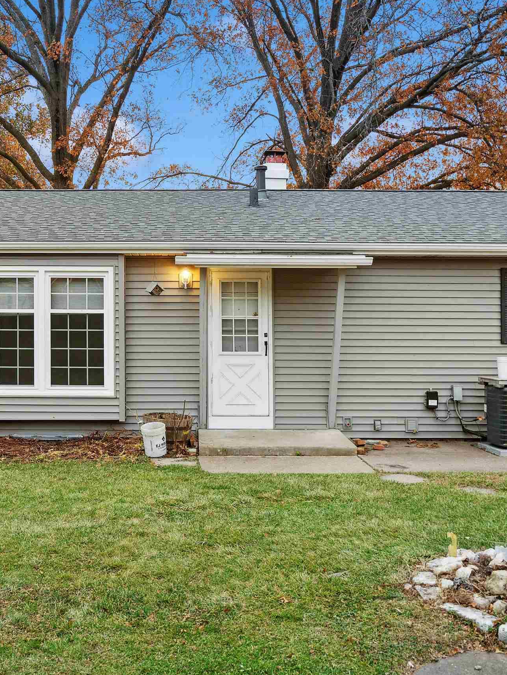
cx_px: 195
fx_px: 742
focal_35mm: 38
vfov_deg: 48.8
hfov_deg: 37.5
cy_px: 287
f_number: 9
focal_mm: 22
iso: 400
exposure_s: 1/20
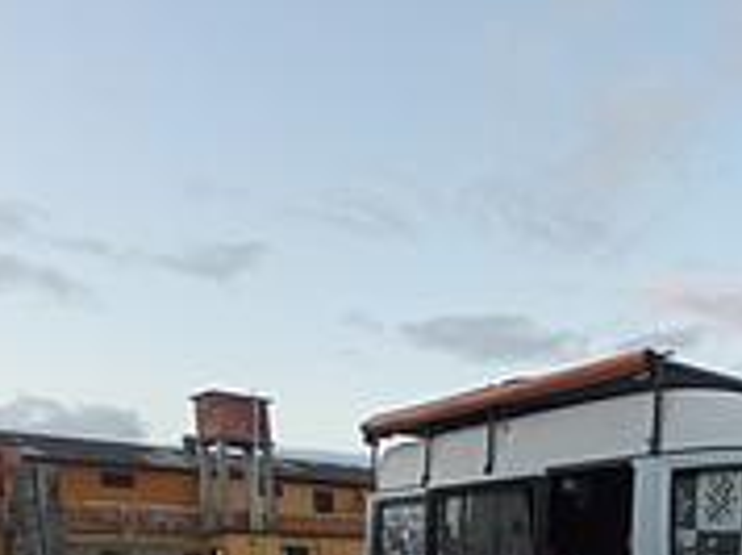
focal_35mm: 36
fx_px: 771
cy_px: 655
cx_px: 840
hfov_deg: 40.2
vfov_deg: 32.9
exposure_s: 1/120
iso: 153
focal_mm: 1.65
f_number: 2.2
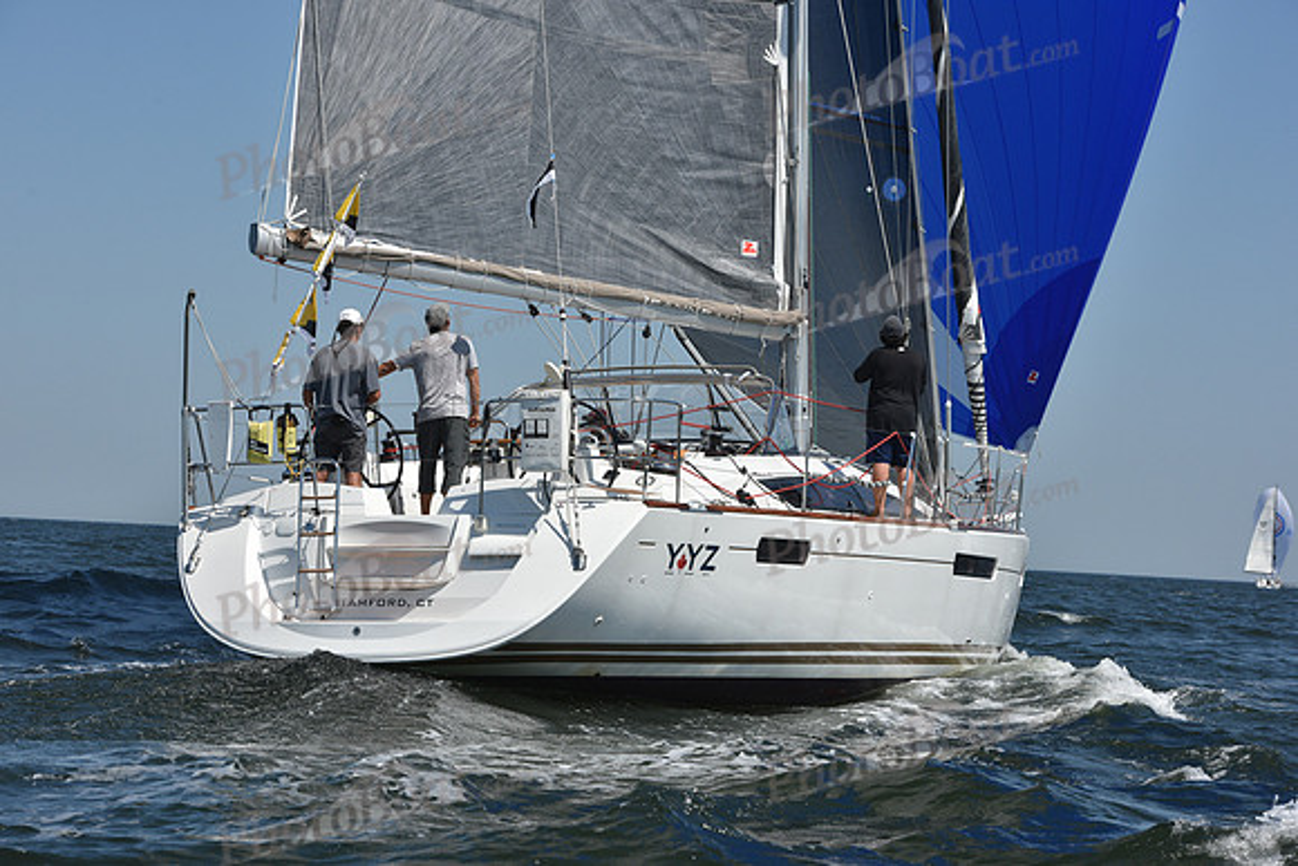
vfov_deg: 13.7
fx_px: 3606
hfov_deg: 20.4
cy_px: 433
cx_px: 649
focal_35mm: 100
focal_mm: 100
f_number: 9
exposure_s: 1/1250
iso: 250
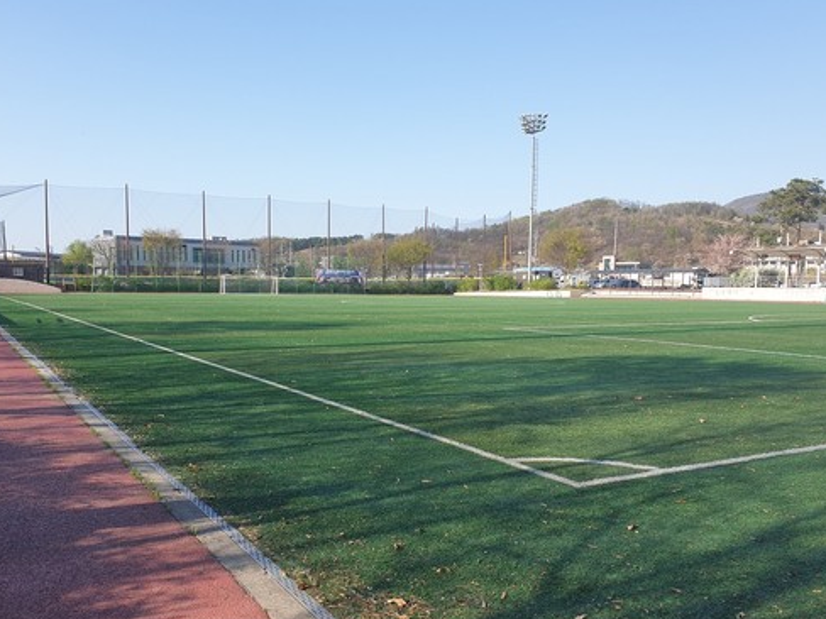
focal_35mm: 32
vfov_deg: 44.1
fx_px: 764
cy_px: 343
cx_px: 408
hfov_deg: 56.8
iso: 50
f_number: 2.4
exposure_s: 1/718
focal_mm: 4.3
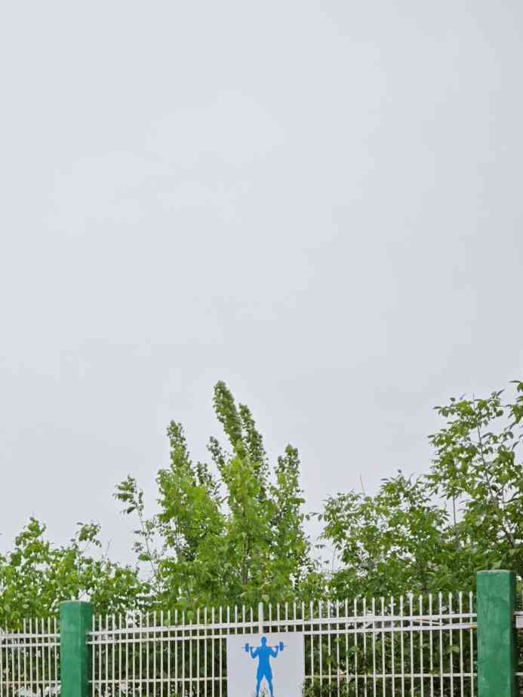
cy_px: 682
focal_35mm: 51
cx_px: 103
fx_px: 1027
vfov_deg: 34.4
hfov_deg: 28.0
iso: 50
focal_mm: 5.43
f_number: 1.8
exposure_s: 1/1429
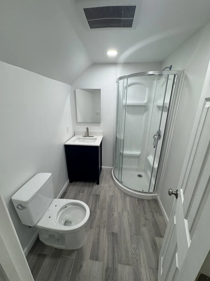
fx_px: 113
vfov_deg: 102.1
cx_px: 105
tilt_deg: -19.1
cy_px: 140
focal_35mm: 14
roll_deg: +0.6
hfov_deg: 85.7
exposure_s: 1/120
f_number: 2.2
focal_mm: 2.22
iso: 125
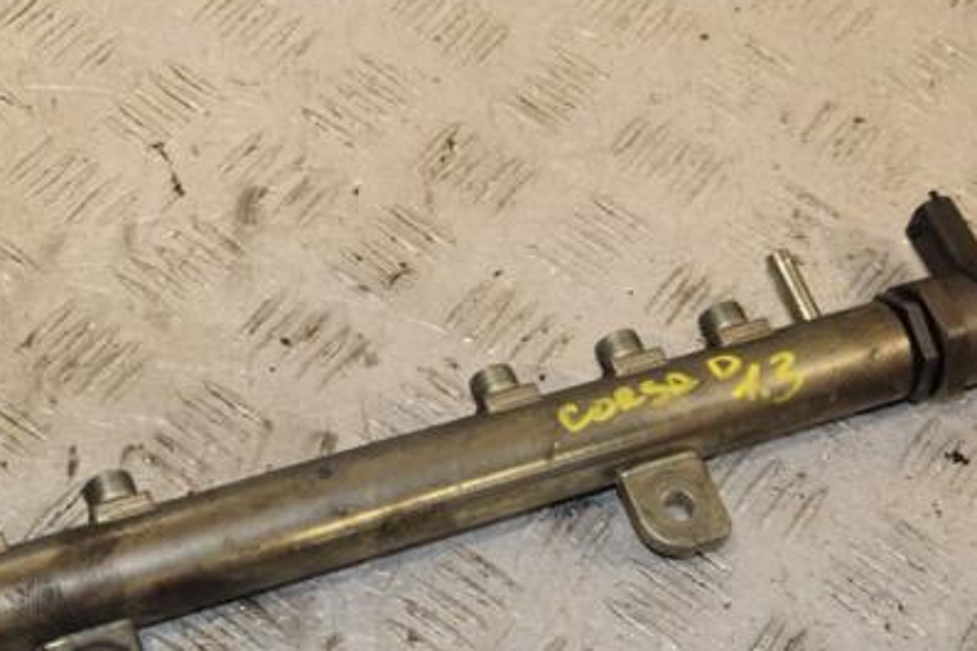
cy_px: 420
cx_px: 427
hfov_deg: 23.6
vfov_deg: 15.8
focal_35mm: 86
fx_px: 2333
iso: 800
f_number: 7.1
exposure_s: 1/200
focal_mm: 38
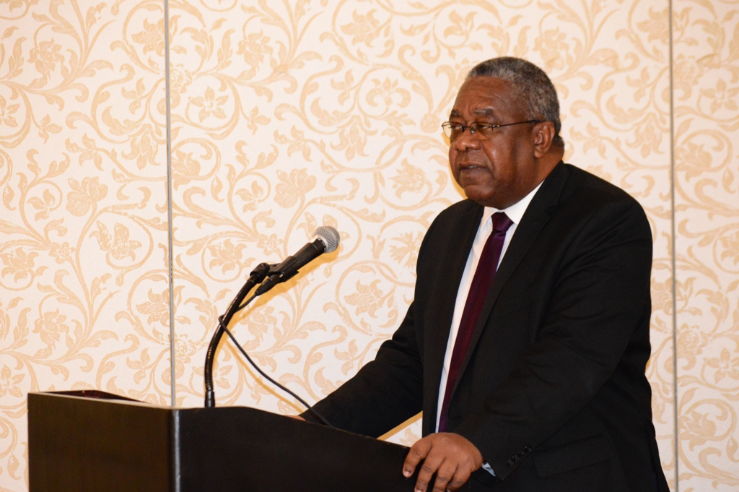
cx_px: 370
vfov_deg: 7.9
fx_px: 3569
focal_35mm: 174
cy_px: 246
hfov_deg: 11.8
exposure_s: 1/60
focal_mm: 116
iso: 3200
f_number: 7.1
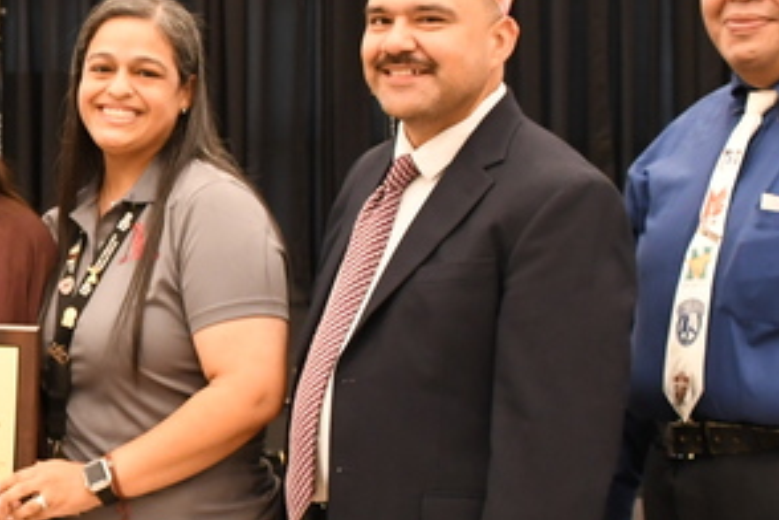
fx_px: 2034
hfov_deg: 20.0
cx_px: -217
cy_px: 168
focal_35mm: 94
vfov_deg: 14.5
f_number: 5.6
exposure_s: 1/100
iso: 1600
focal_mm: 18
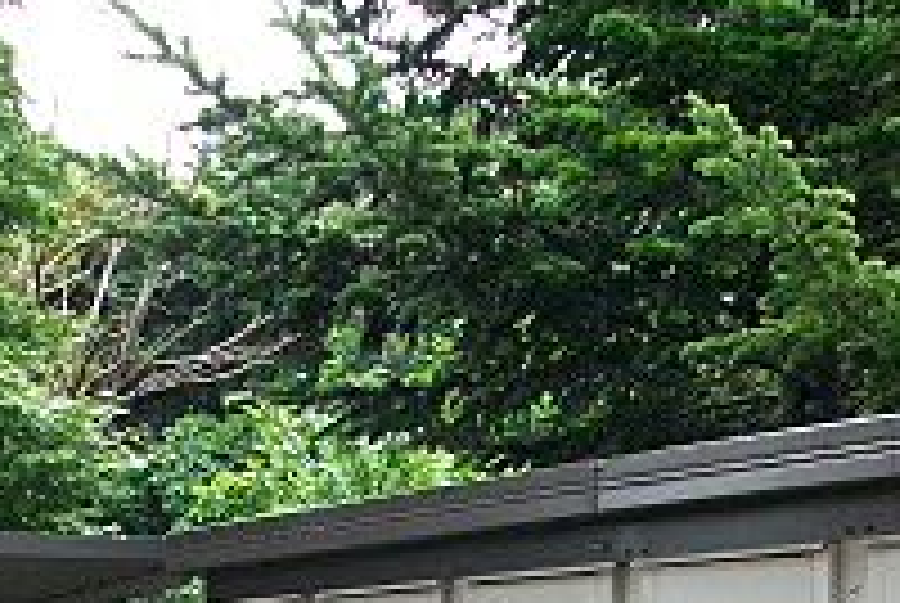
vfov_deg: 12.5
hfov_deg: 19.8
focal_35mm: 103
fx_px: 2579
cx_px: 544
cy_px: 972
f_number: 2.9
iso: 166
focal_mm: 5.7
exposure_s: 1/40
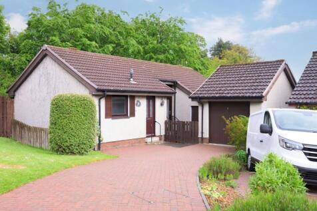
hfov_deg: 53.1
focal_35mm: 36
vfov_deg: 36.8
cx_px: 158
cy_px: 106
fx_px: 317
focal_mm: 24
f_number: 6.3
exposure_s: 1/400
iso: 800
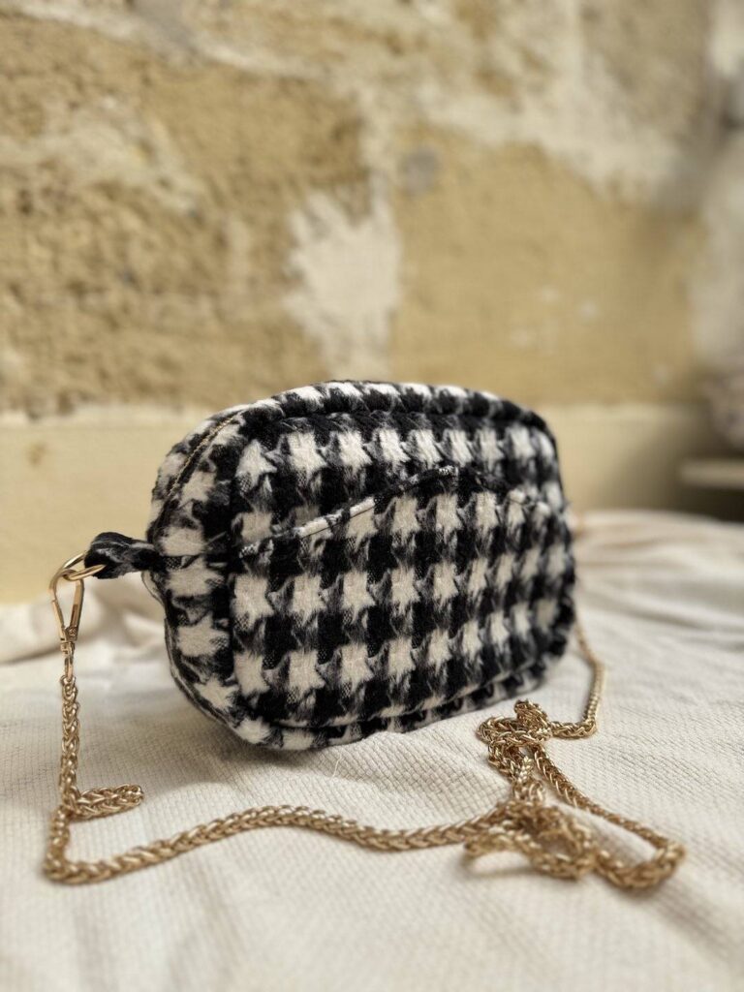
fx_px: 688
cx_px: 372
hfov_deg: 56.8
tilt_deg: -5.9
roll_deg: +1.5
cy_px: 496
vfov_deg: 71.6
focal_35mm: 24
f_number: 1.78
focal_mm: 6.76
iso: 80
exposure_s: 1/730
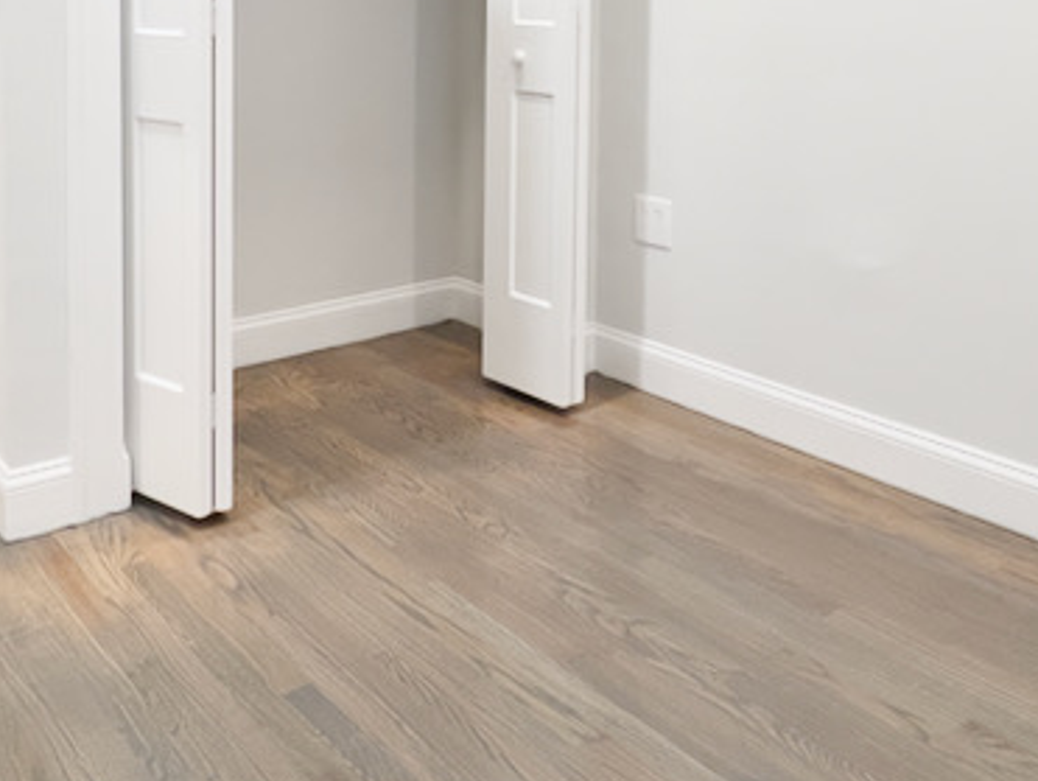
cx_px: 436
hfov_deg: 52.4
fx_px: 1051
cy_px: 31
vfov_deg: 37.2
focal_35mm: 35
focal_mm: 1.57
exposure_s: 1/60
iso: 160
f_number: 1.8
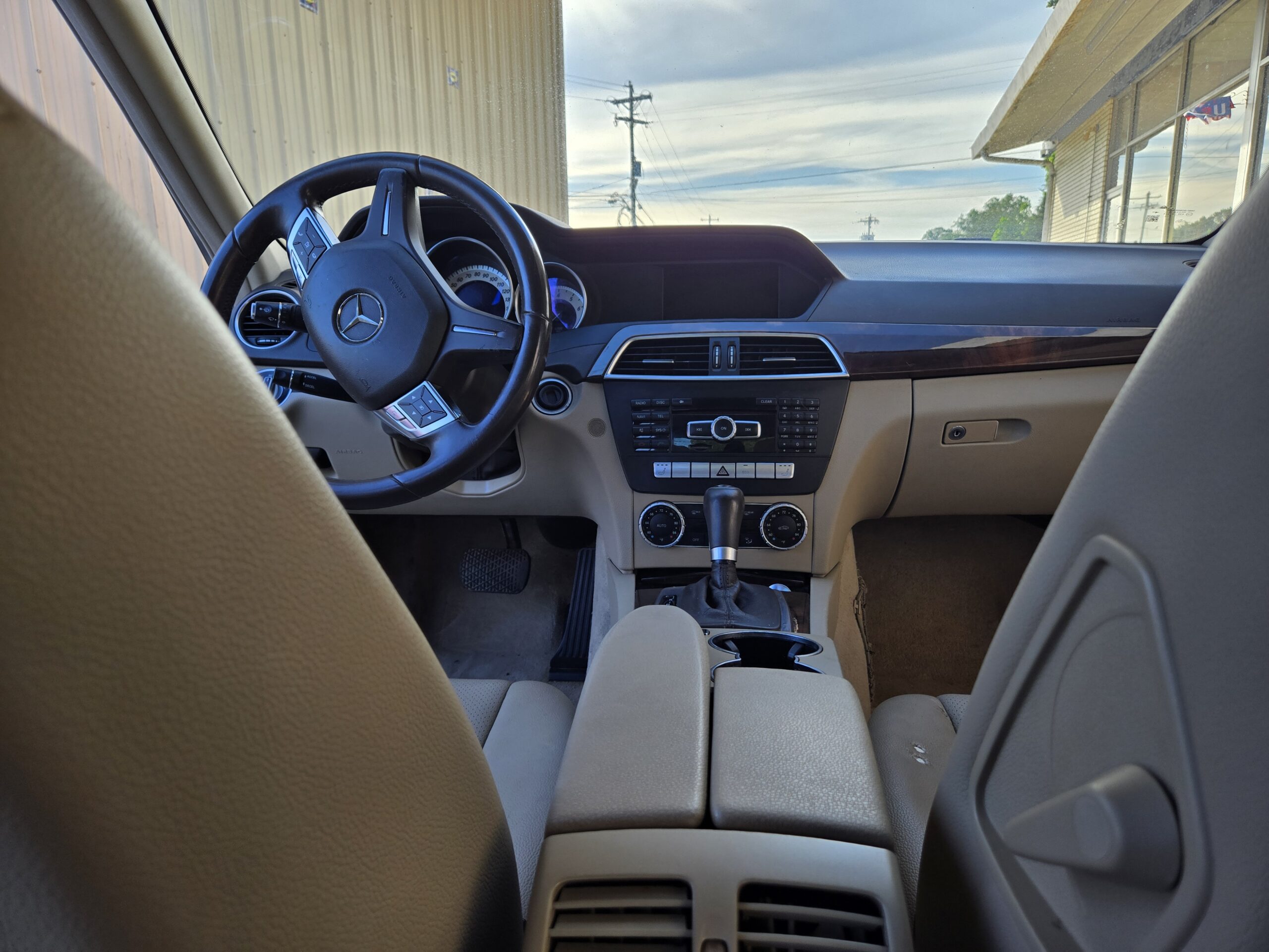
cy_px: 476
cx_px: 634
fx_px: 843
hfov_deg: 73.9
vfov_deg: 58.9
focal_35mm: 23
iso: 25
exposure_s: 1/315
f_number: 1.8
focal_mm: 5.4
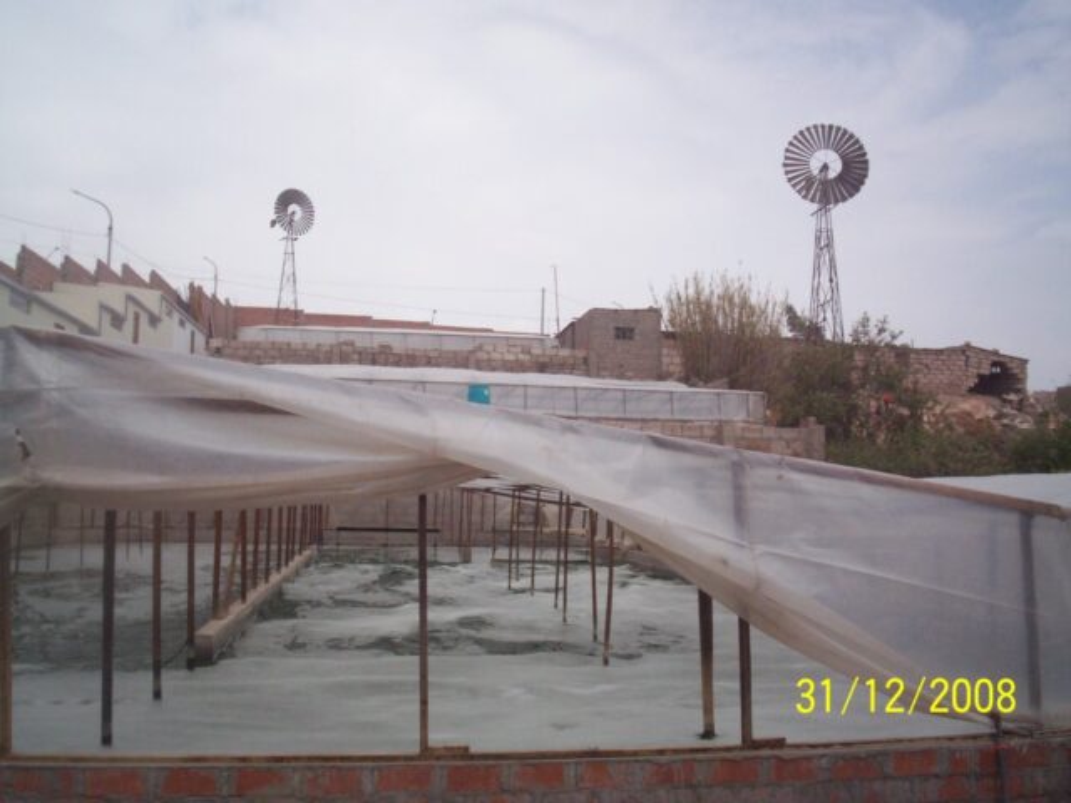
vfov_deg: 39.7
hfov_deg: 51.4
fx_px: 1114
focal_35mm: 36
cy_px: 402
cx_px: 536
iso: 100
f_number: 4.5
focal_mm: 5.9
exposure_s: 1/1534
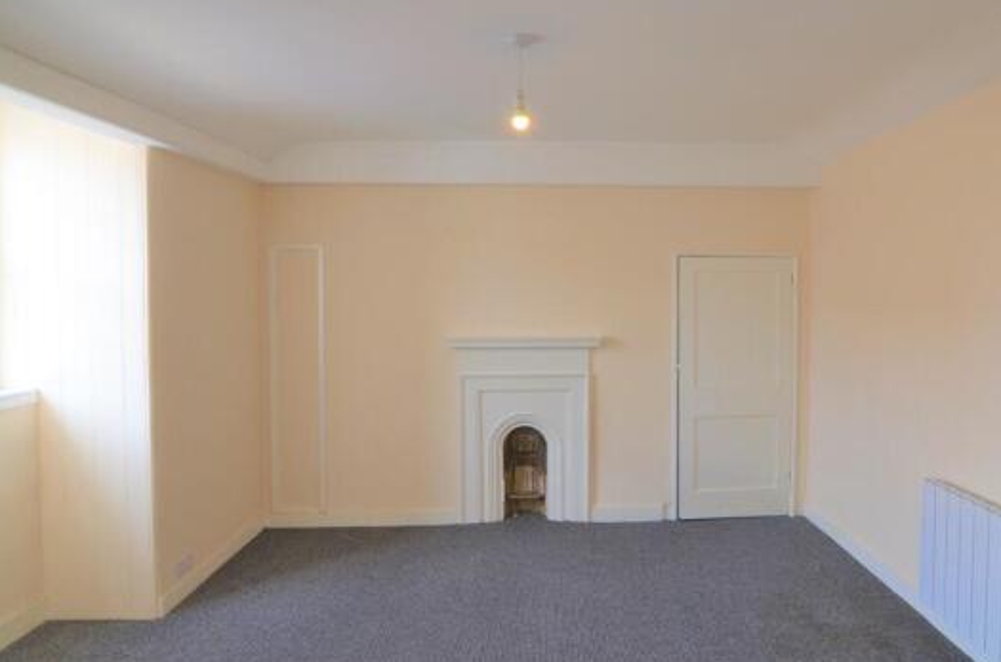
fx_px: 572
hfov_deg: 82.0
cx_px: 562
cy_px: 305
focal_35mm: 21
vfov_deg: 60.0
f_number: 5
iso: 400
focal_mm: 11
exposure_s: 1/100
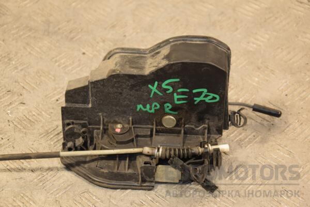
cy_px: 104
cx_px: 155
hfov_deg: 21.9
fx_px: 801
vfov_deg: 14.7
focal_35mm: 93
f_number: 5.3
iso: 800
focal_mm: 62
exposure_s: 1/100
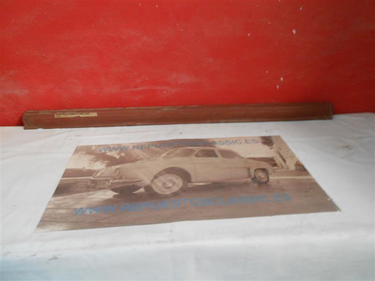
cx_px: 188
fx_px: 282
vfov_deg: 53.1
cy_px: 140
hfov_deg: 67.3
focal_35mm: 26
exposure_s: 1/13
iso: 400
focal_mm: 4.6
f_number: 3.5
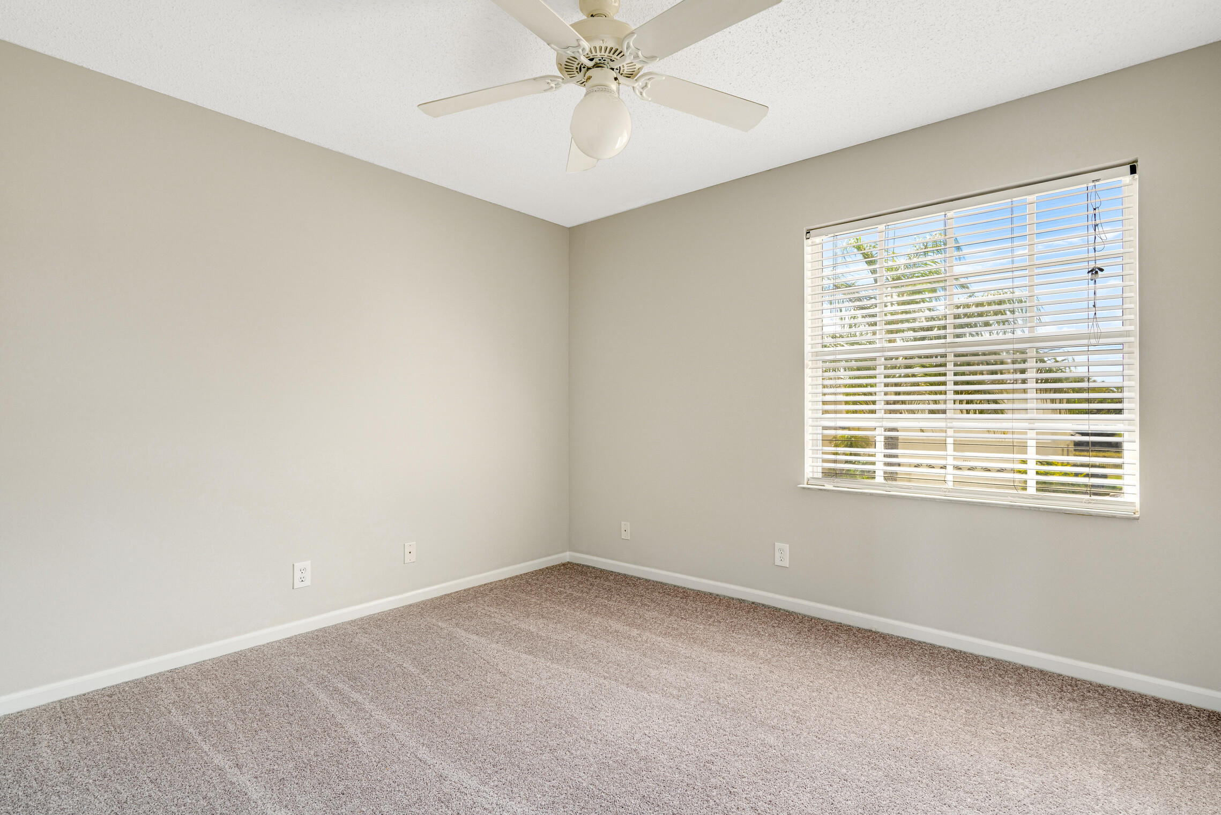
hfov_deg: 93.3
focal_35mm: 17
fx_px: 577
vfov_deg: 70.5
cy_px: 408
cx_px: 610
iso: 100
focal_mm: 17
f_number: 8
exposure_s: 1/40
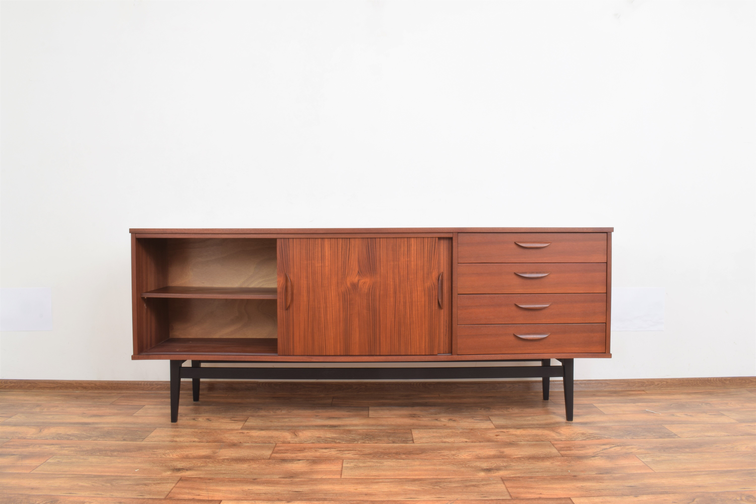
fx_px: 630
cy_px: 252
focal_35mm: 30
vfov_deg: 43.6
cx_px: 378
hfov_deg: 61.9
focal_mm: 20
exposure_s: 4
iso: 100
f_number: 22
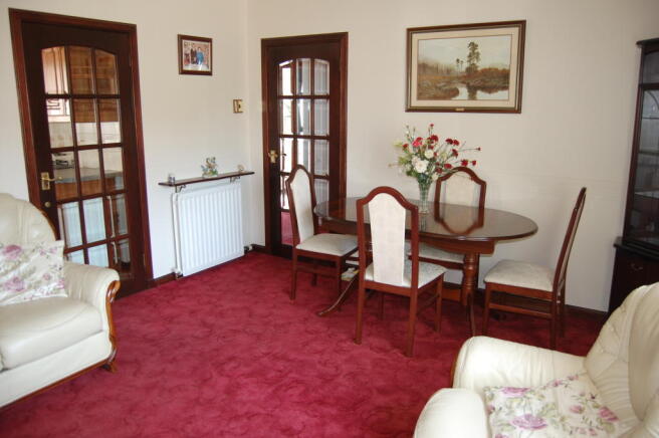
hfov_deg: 67.4
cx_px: 330
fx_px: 494
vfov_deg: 47.8
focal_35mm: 27
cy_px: 219
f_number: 3.5
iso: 400
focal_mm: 18
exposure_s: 1/25
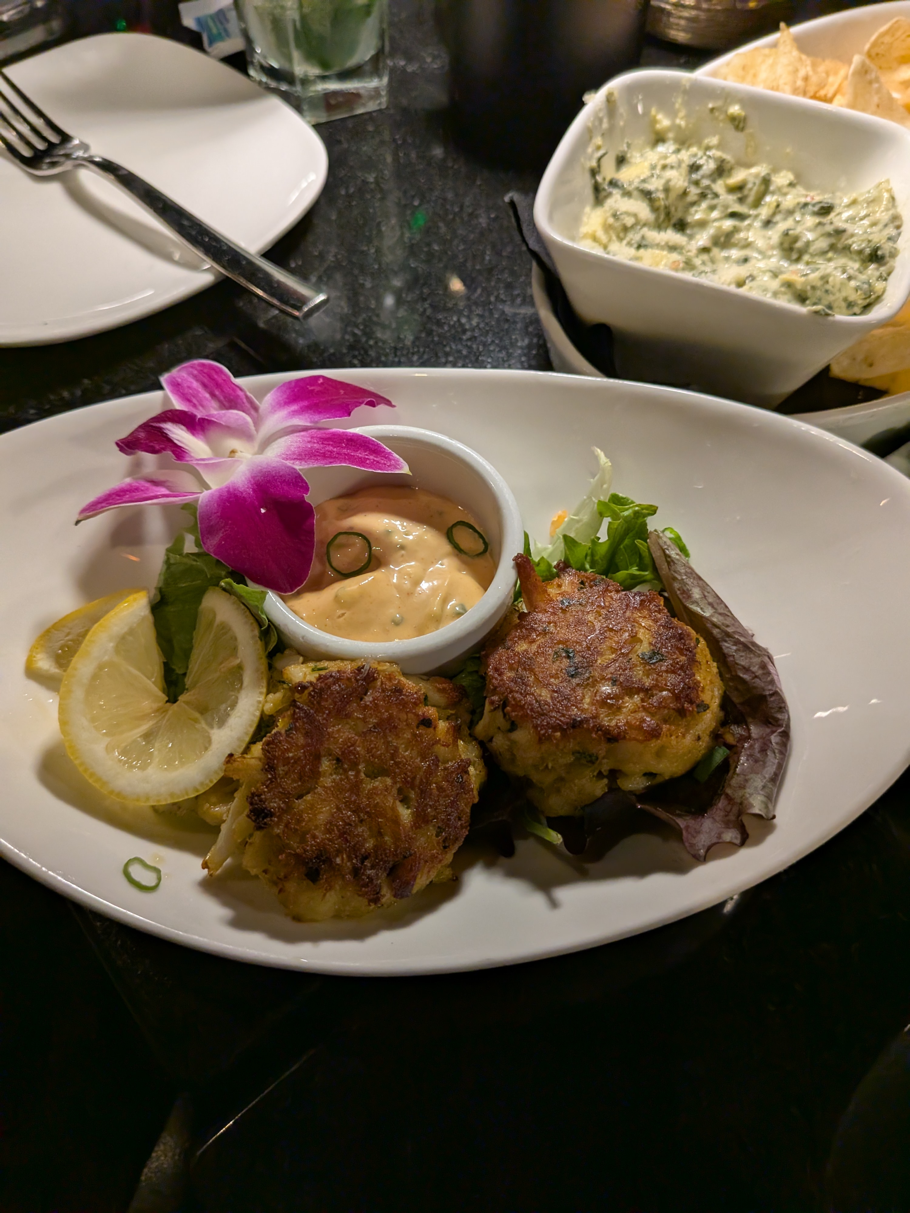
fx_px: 841
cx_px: 455
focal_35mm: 24
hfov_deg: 56.8
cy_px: 606
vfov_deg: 71.6
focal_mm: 4.53
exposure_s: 1/426
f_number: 1.7
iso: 766
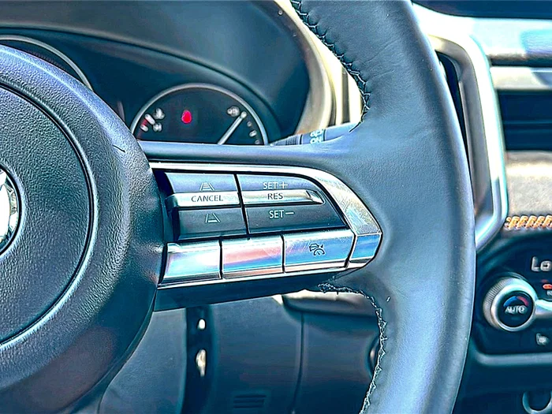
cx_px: 276
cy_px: 207
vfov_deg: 33.6
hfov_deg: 43.9
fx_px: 686
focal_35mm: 43
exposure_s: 1/88
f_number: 1.78
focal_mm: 6.86
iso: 80
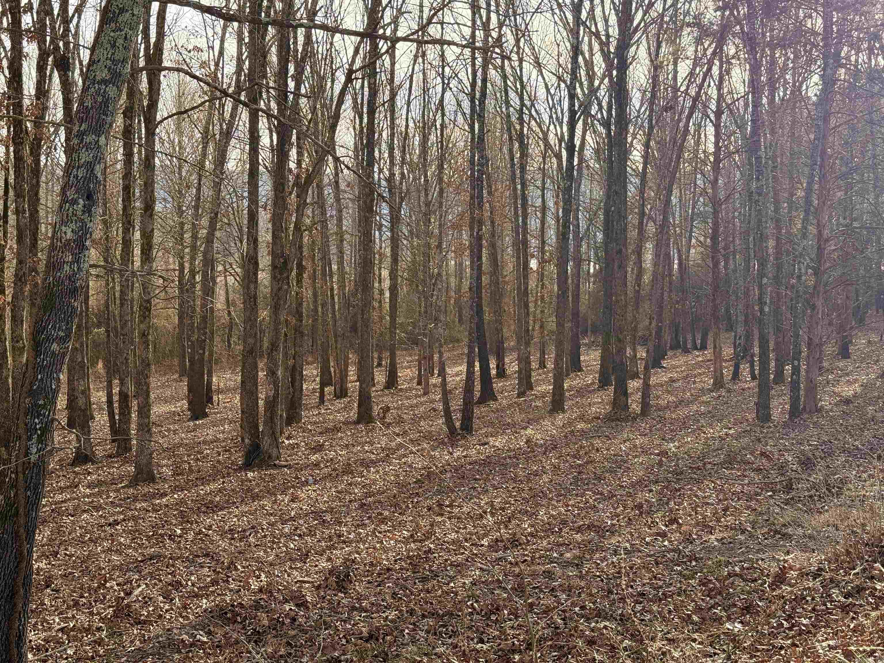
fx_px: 1226
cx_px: 442
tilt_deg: -4.7
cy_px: 332
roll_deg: +0.5
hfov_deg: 39.7
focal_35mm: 48
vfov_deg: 30.3
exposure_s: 1/1055
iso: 100
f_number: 1.78
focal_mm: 6.76
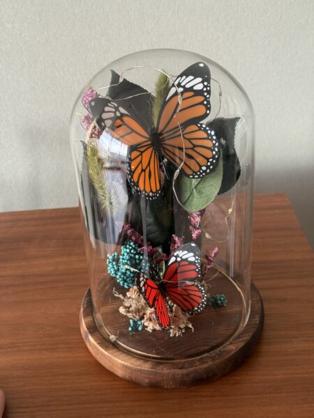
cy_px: 209
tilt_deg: -32.9
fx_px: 581
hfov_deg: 30.3
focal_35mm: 48
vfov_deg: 39.7
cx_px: 157
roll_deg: +3.0
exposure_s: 1/60
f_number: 1.78
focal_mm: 6.76
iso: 125
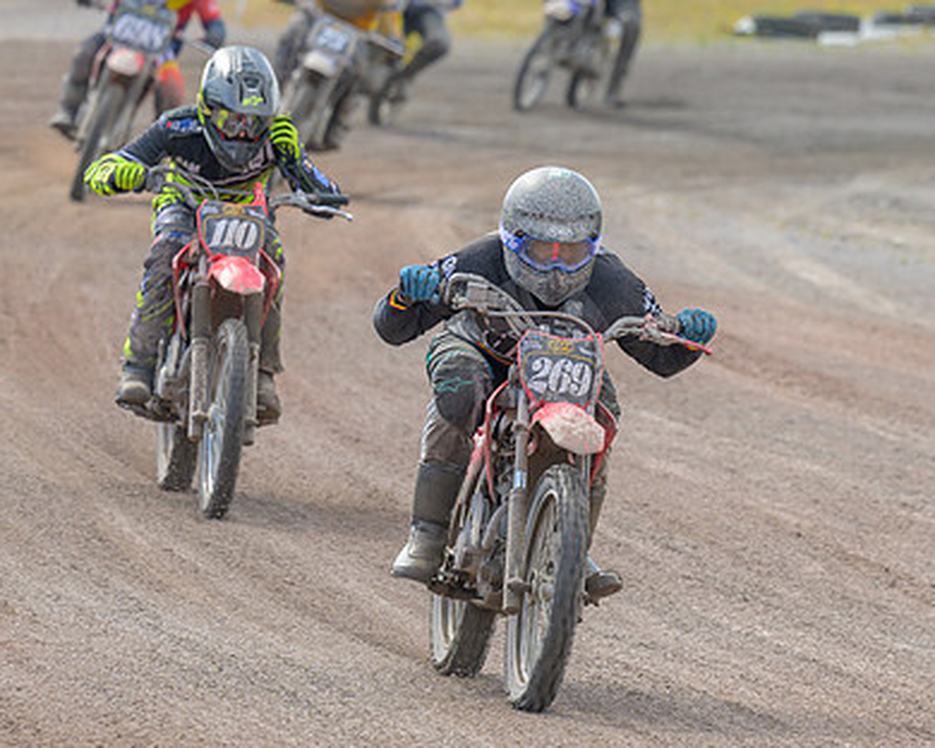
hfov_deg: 4.3
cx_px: 556
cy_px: 399
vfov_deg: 3.4
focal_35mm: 454
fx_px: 12563
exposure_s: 1/500
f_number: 4
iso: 140
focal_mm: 170
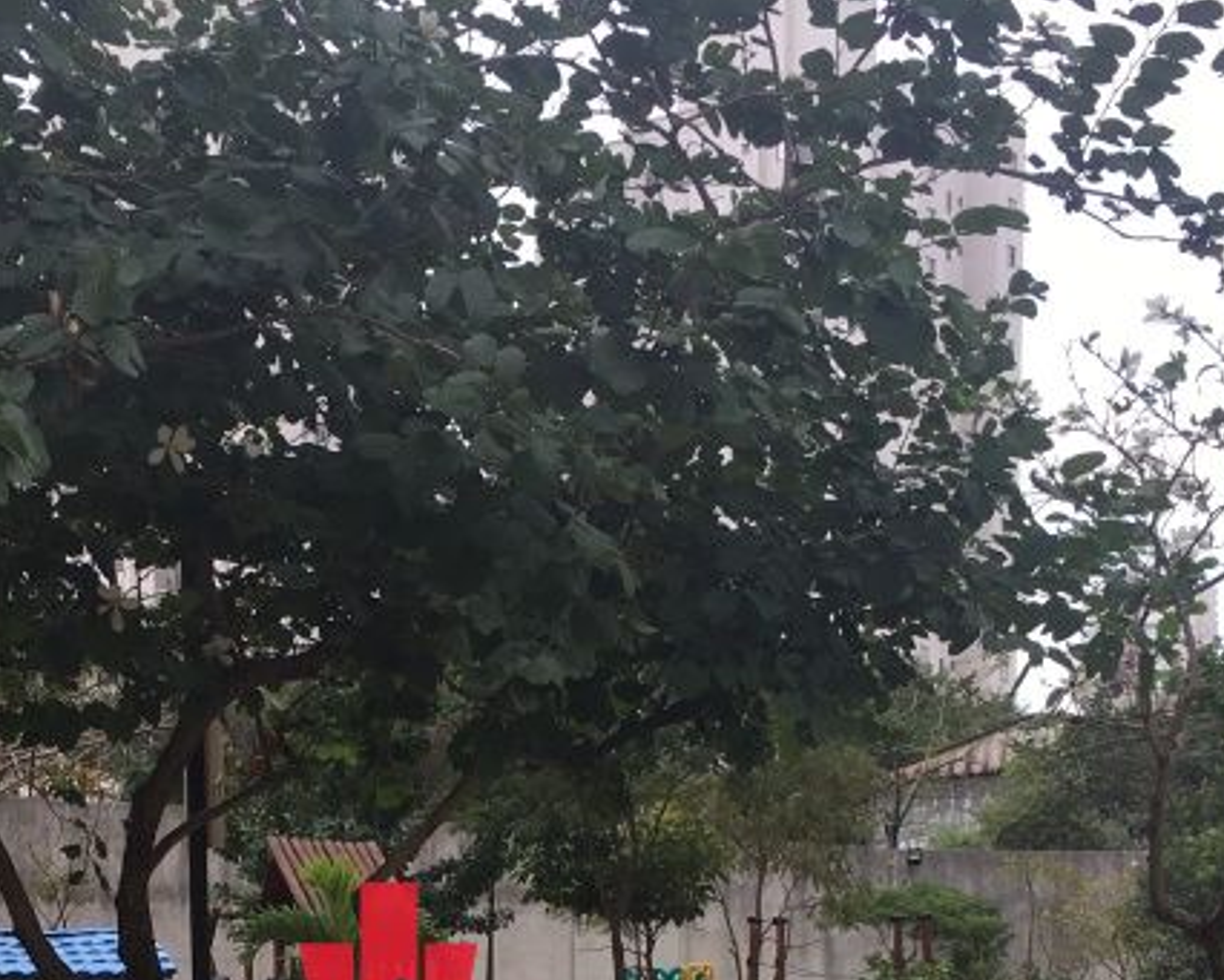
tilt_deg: -4.1
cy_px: 1052
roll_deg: +0.5
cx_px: 388
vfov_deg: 21.4
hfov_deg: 27.7
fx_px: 2464
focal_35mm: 68
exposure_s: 1/304
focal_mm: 4.15
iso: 25
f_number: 2.2
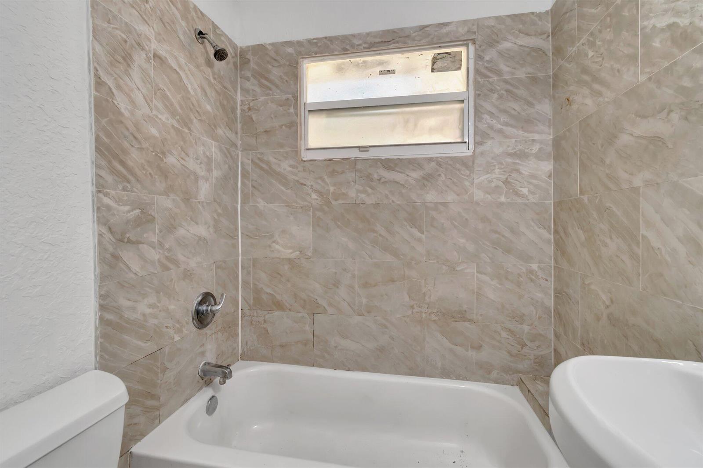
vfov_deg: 77.3
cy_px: 234
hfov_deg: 100.4
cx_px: 352
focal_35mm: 15
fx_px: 293
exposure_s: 1/25
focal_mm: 10
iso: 1000
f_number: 8
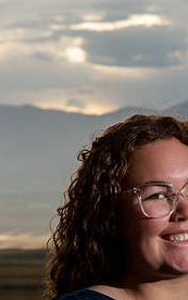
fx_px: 2332
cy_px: 204
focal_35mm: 285
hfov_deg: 4.6
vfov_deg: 7.4
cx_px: 278
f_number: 11
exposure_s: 1/160
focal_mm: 85
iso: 200
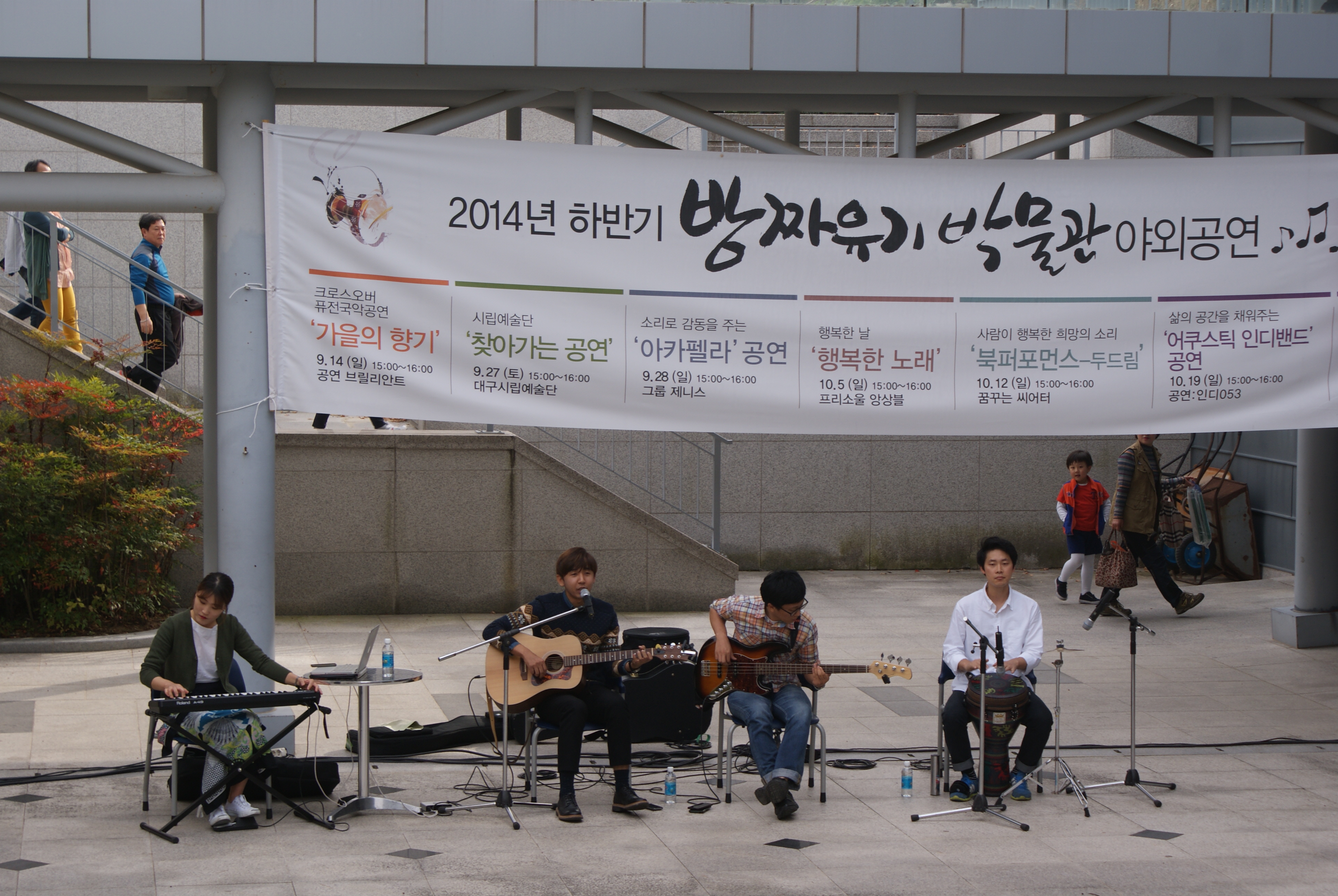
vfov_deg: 15.2
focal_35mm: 90
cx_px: 669
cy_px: 448
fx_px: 3349
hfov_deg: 22.6
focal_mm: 60
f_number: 7.1
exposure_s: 1/125
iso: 100
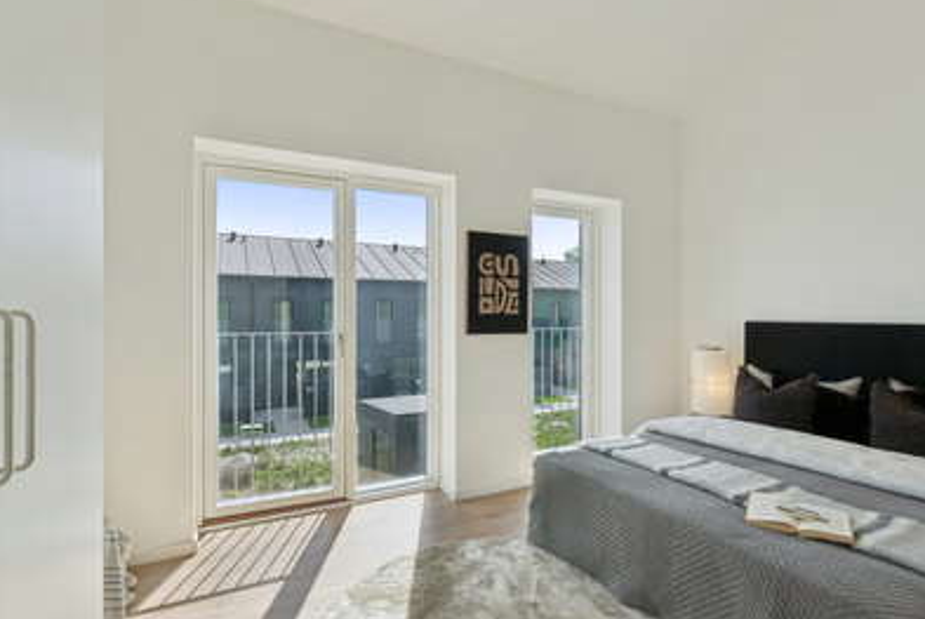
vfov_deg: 71.2
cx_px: 446
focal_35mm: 17
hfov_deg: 93.8
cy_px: 311
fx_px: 432
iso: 200
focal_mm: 10.5
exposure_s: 1/250
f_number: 8
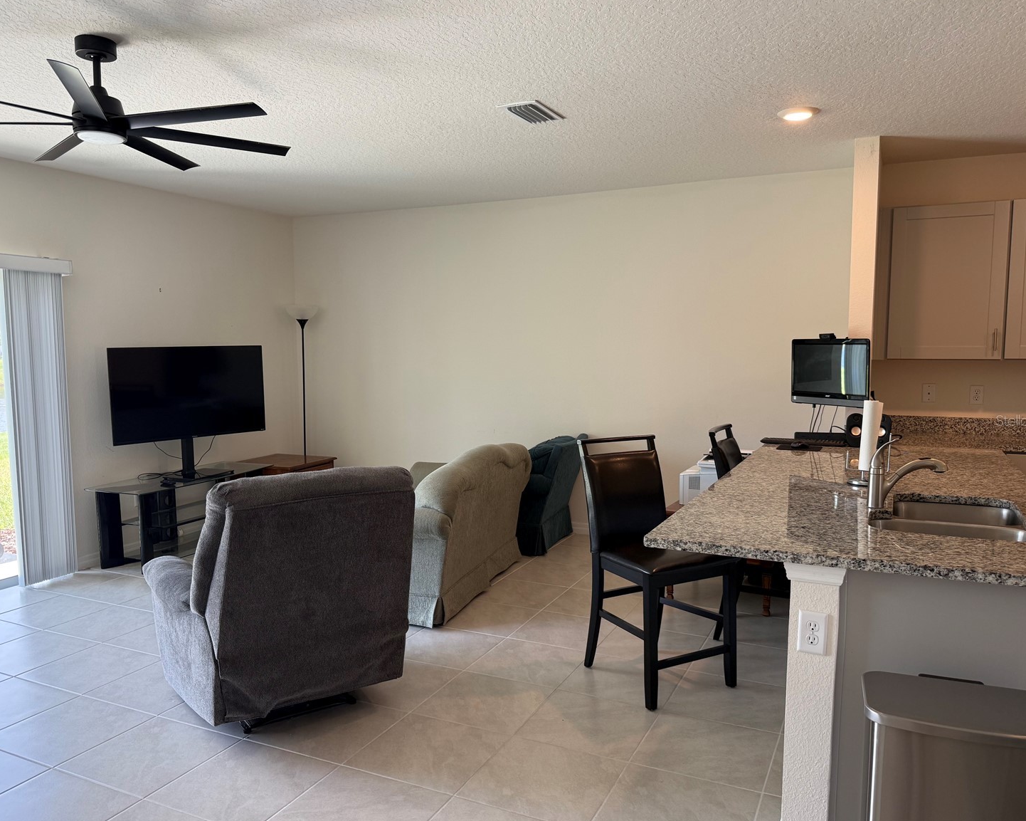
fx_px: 789
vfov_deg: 54.9
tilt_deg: -4.6
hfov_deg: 66.0
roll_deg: +0.1
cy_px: 420
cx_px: 494
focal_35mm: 26
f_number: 1.78
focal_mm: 6.76
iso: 125
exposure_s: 1/120
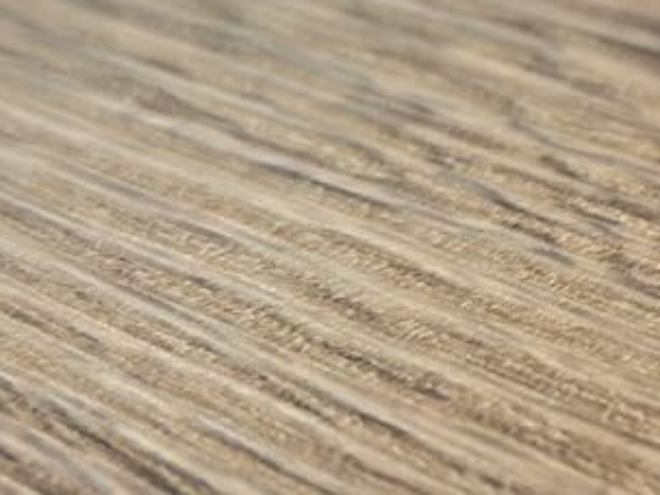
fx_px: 3851
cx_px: 1353
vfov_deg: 7.2
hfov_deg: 9.2
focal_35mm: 202
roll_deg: +0.4
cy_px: -234
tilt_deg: -11.7
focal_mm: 6.86
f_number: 1.78
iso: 80
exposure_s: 1/50
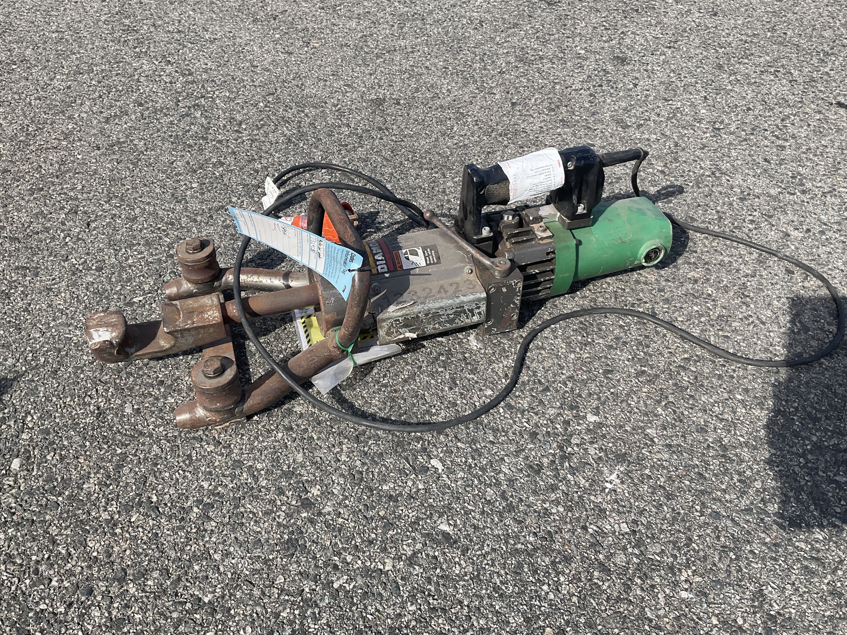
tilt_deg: -40.2
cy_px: 307
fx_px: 734
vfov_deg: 46.8
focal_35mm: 30
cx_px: 419
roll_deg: -0.5
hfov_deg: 60.0
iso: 16
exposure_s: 1/1195
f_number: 1.8
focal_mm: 3
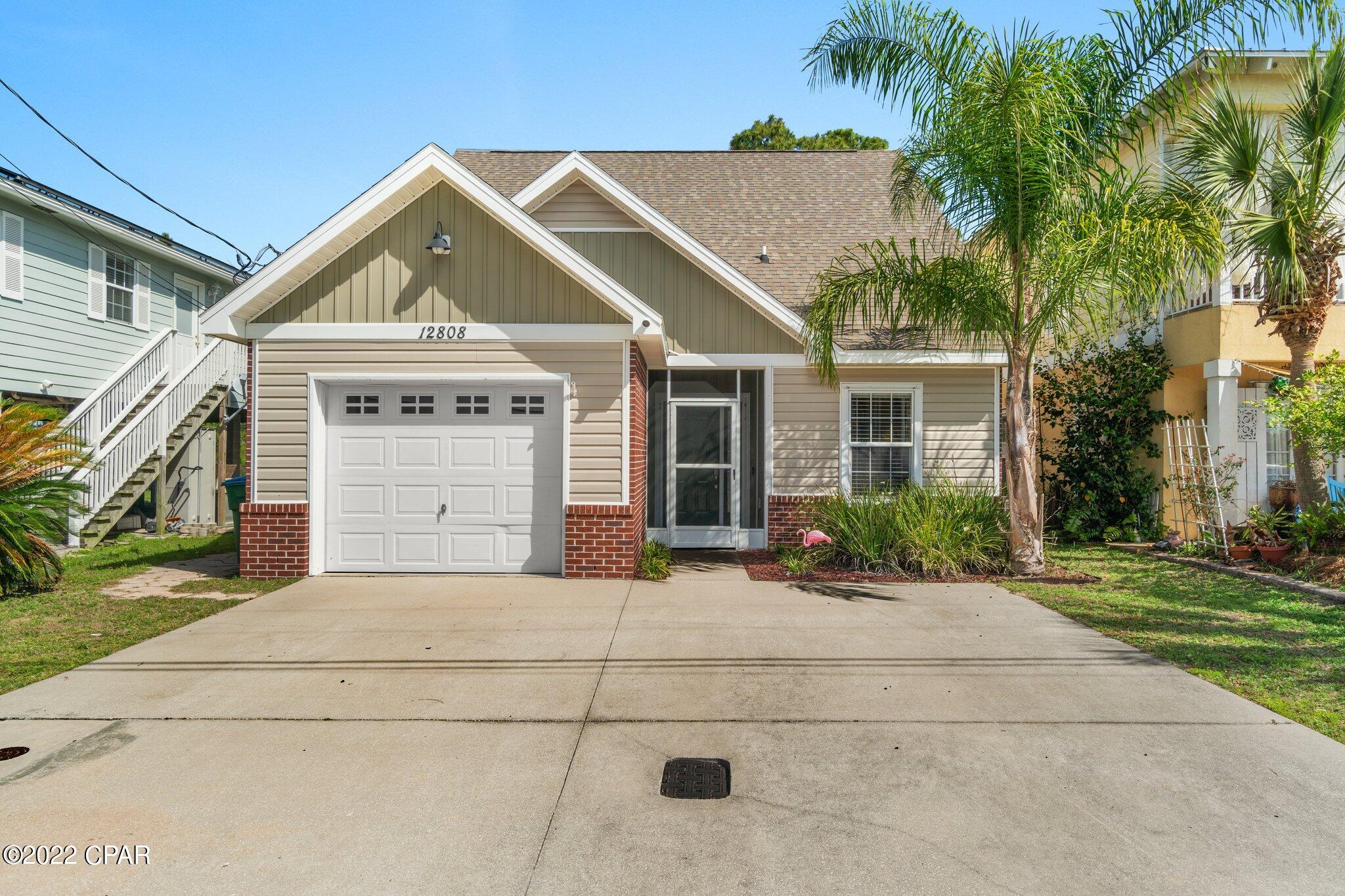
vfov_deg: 59.5
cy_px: 448
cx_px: 672
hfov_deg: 81.2
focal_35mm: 21
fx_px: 784
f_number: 8
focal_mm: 14
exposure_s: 1/60
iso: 100
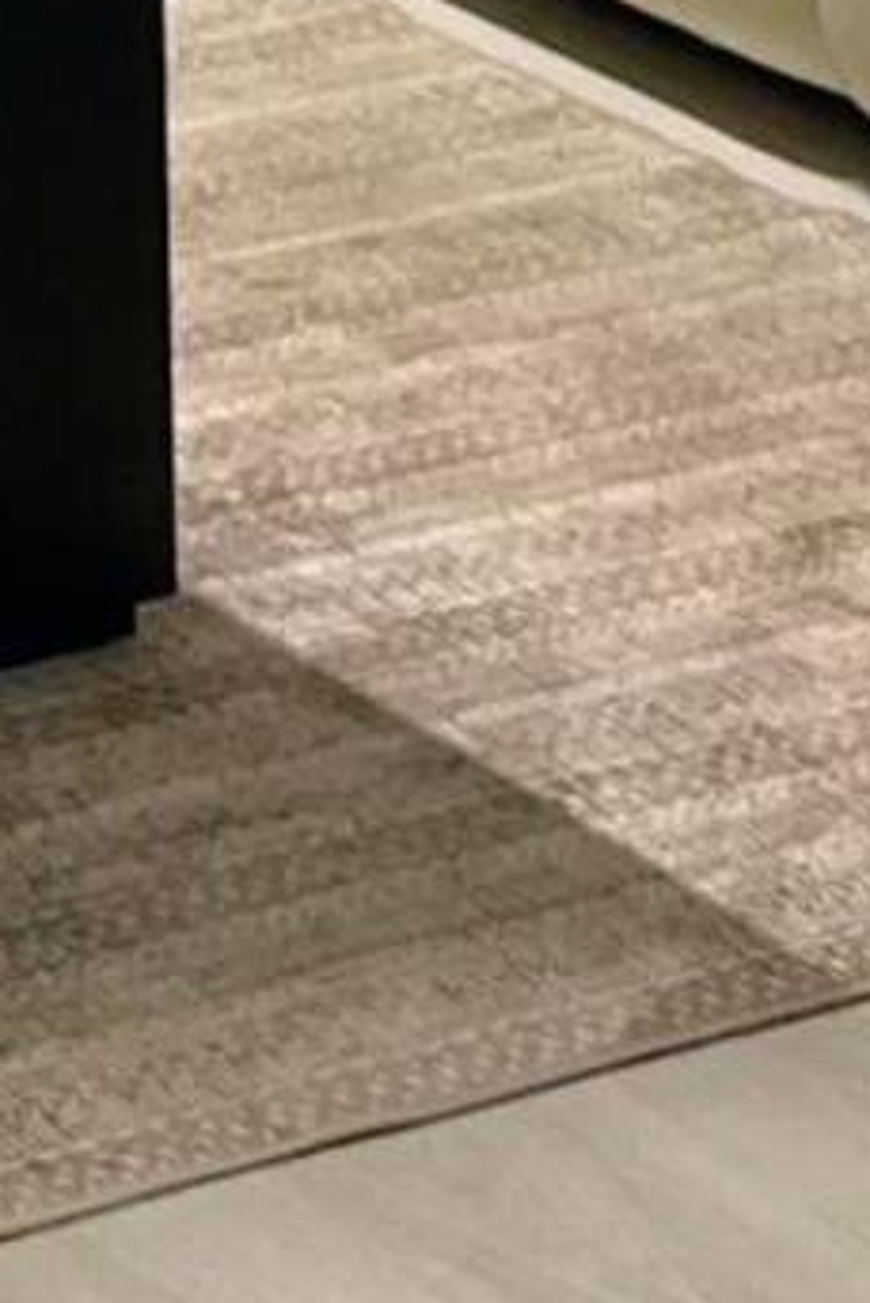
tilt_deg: -10.4
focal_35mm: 227
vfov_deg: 8.7
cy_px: -1121
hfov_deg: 6.1
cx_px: 285
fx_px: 8220
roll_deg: +0.7
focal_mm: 5.7
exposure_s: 1/60
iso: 80
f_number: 1.5
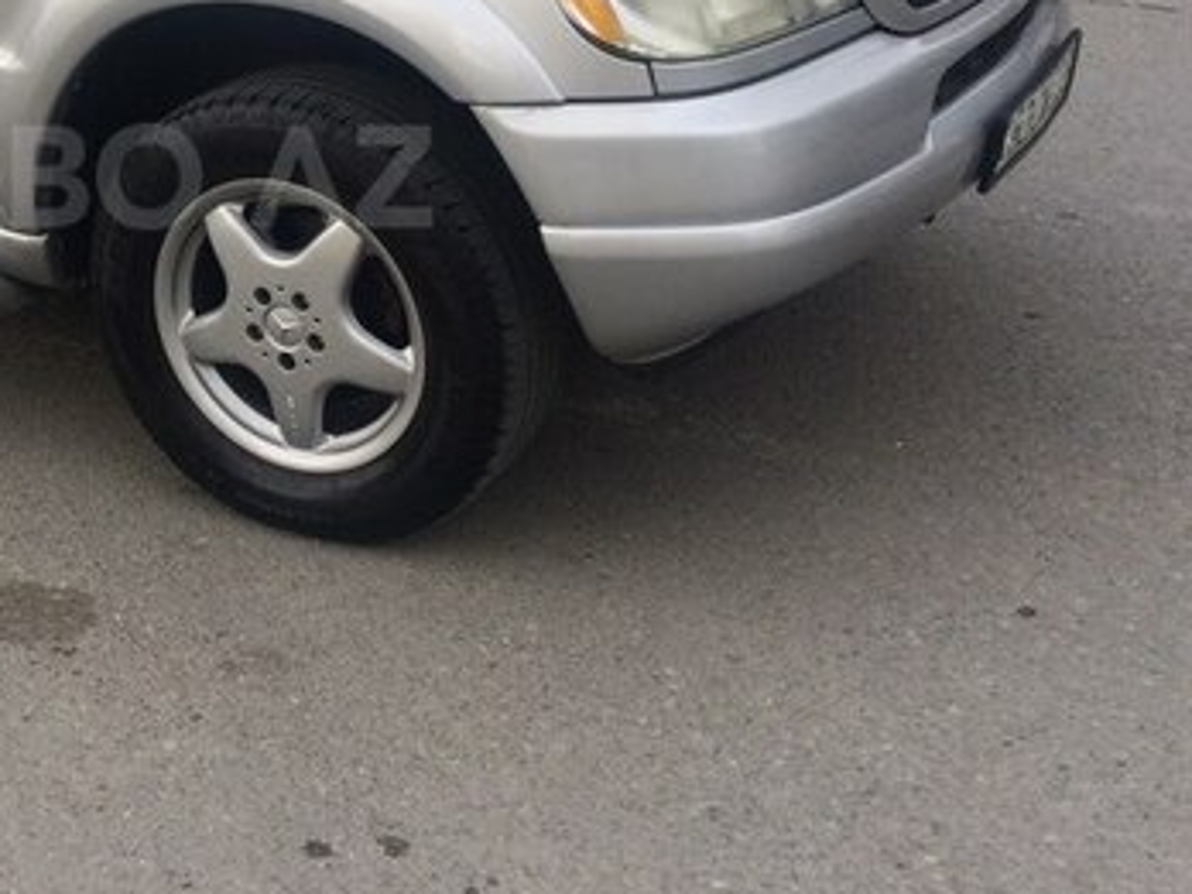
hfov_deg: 32.9
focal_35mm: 55
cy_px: 176
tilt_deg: -19.1
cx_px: 82
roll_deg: +7.4
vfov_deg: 26.1
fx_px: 1894
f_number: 2.2
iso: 32
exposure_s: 1/578
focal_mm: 4.15
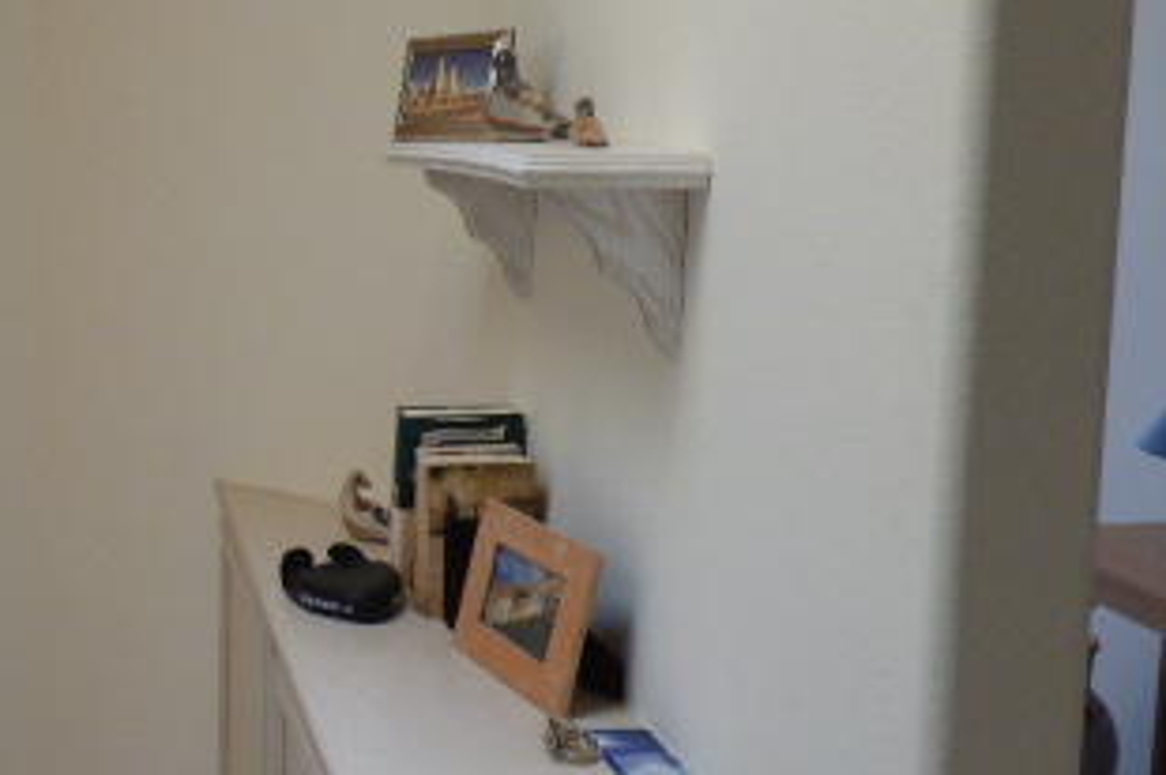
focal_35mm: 43
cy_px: 267
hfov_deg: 42.2
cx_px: 147
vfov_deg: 30.9
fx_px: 1391
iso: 160
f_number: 2.8
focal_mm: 3.58
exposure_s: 1/60
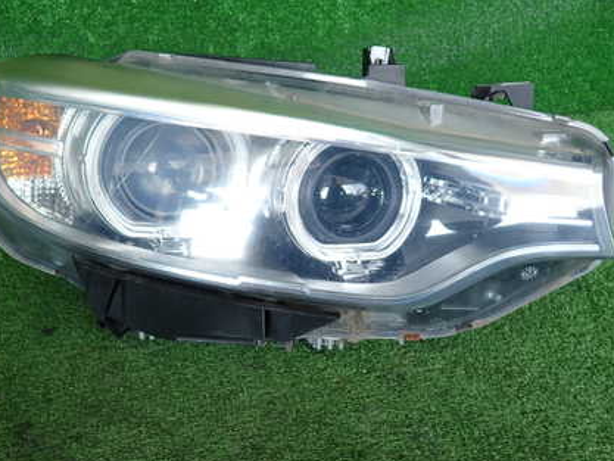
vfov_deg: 39.7
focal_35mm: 36
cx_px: 283
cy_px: 224
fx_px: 639
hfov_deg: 51.3
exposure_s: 1/125
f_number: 2
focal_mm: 4.5
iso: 100
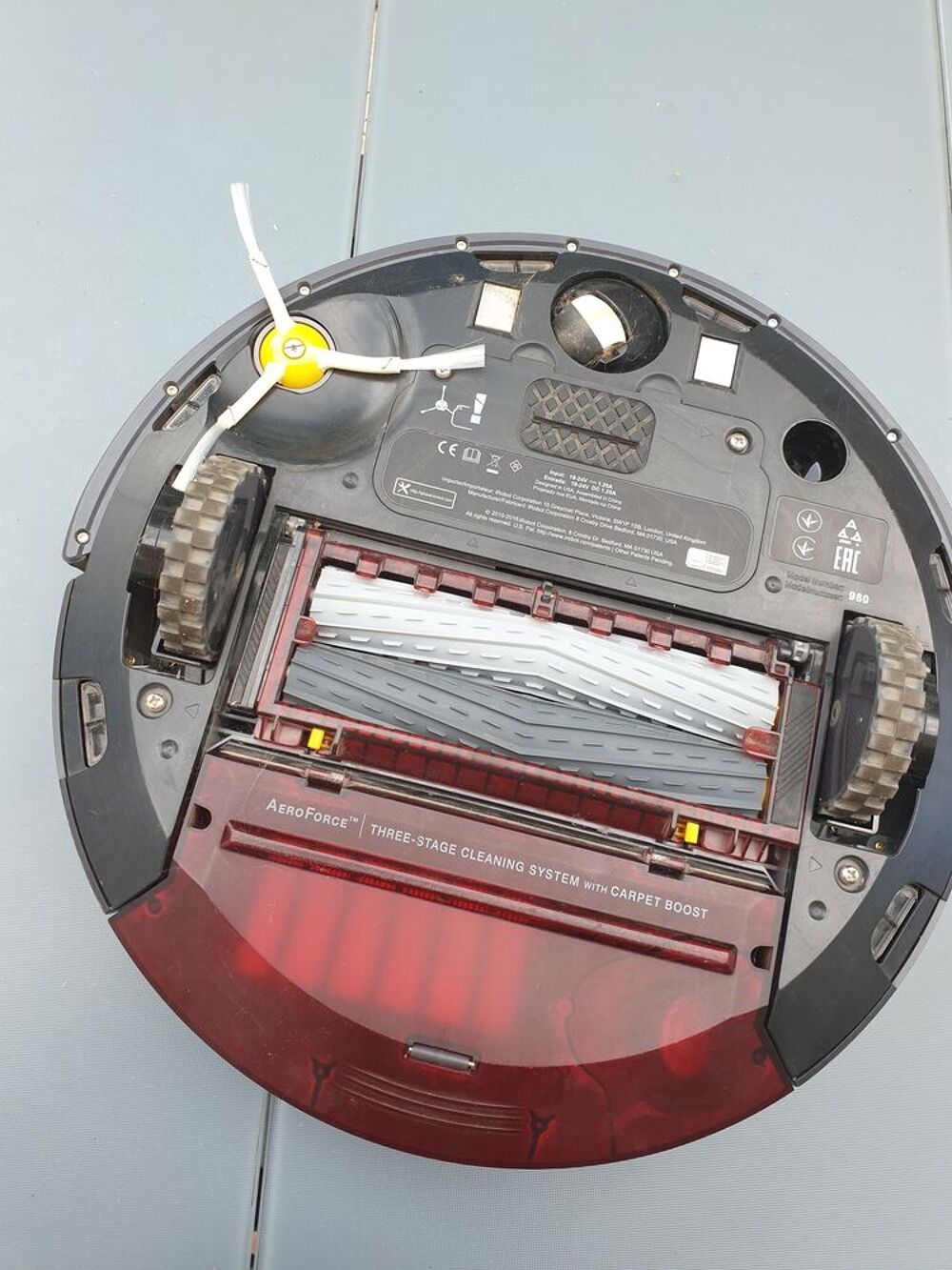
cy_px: 635
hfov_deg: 53.1
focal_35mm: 26
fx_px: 953
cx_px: 476
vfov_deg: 67.3
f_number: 2.4
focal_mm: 4.3
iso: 50
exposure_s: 1/157
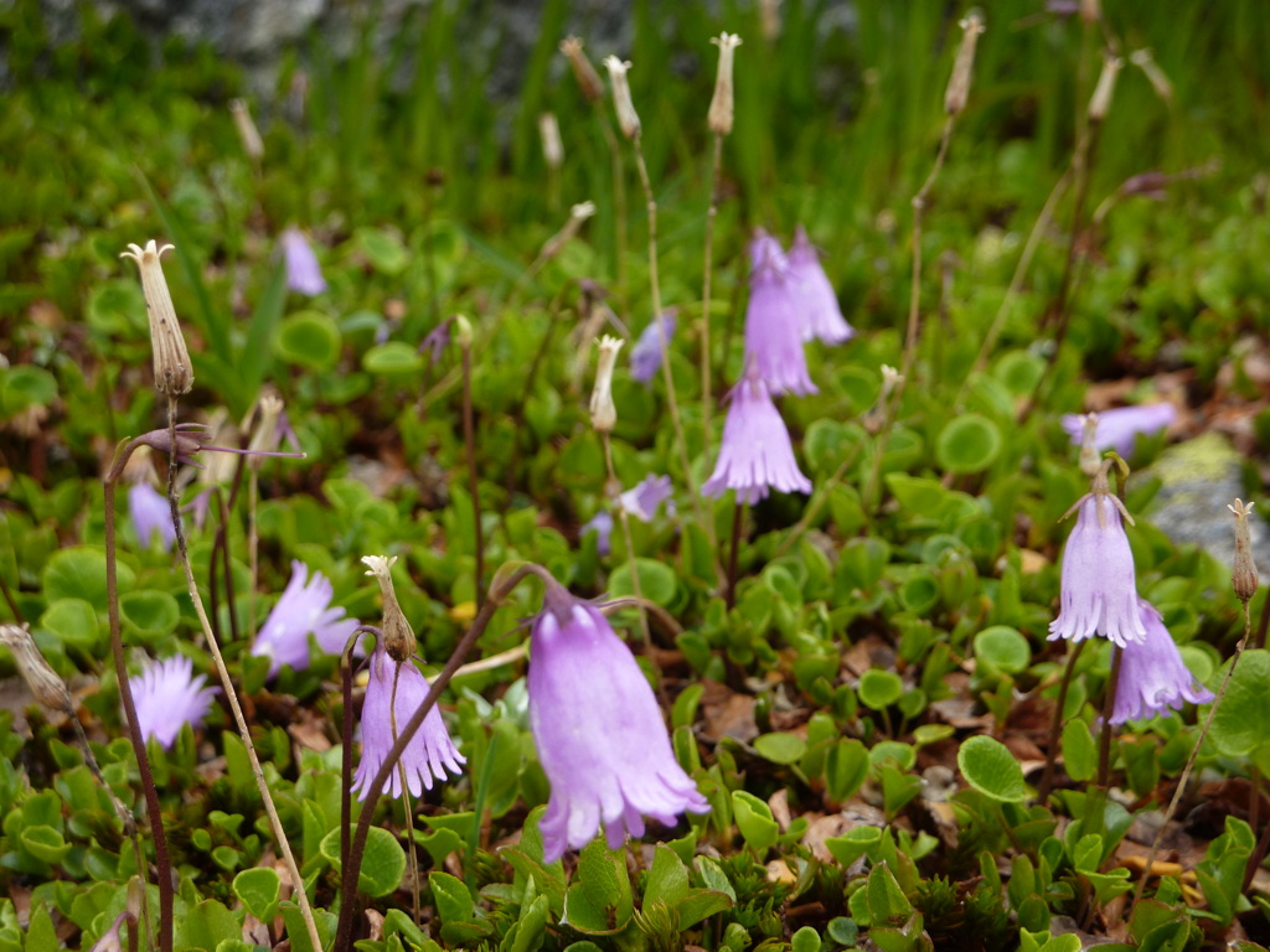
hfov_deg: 34.9
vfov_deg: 26.6
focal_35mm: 55
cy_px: 476
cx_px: 635
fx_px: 2018
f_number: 3.9
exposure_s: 1/160
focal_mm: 9.1
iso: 80
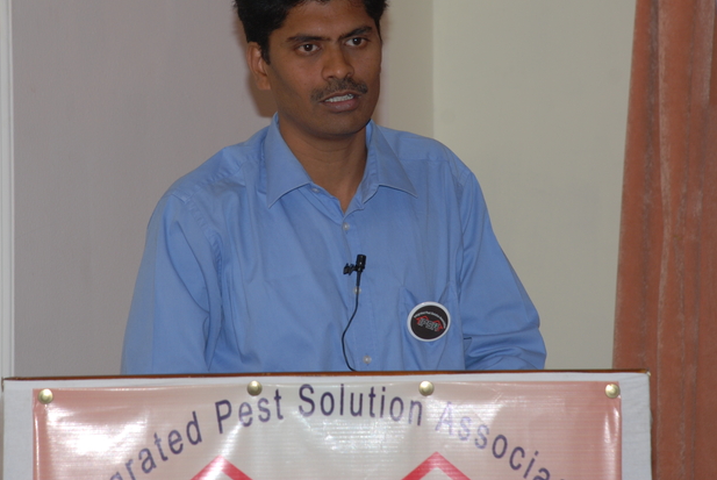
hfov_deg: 9.4
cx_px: 327
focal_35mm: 218
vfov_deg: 6.3
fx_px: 4347
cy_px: 179
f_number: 9
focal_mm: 112
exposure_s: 1/125
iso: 200
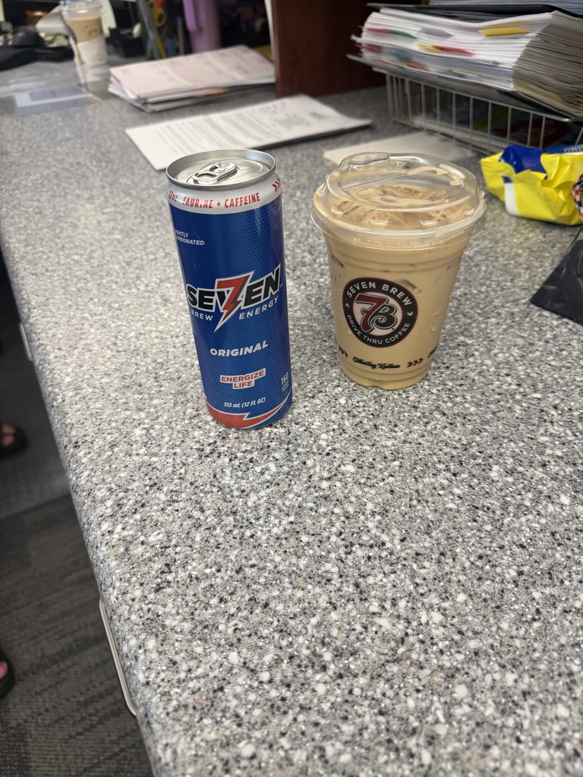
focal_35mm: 24
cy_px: 388
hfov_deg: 56.8
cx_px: 292
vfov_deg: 71.6
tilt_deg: -38.7
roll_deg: +2.4
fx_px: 539
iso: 160
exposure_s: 1/121
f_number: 1.78
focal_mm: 6.76
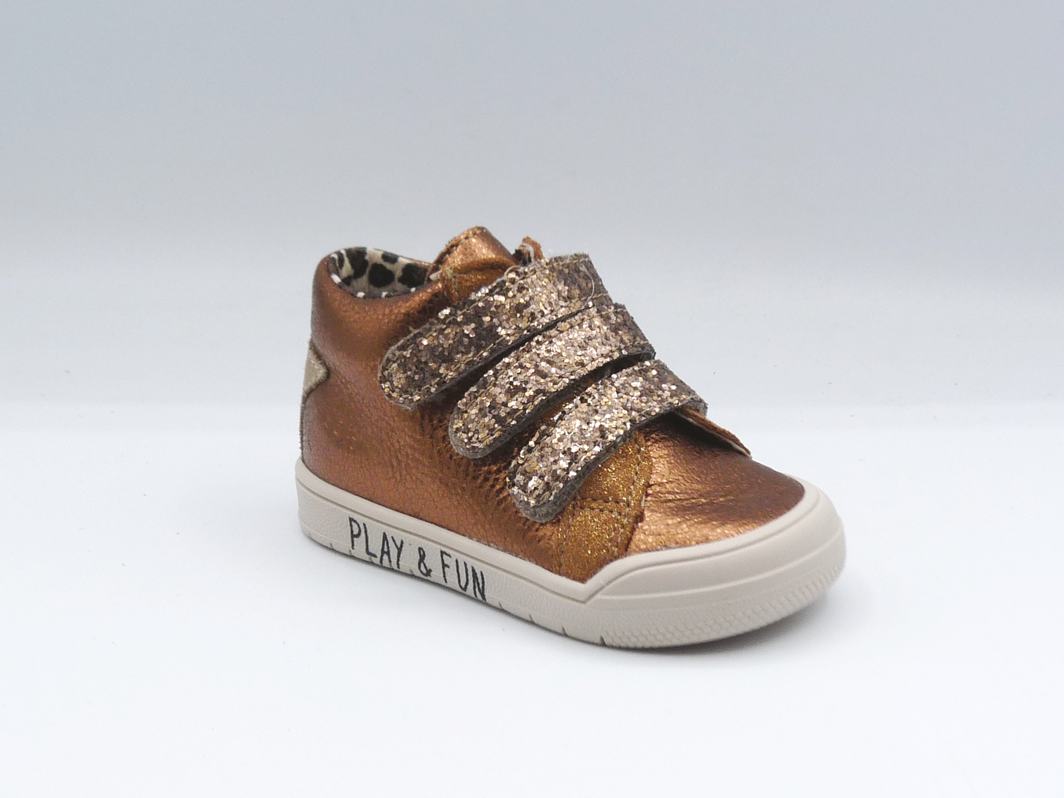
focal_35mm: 69
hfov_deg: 28.2
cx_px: 532
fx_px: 2121
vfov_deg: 21.3
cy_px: 399
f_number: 5
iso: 100
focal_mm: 7.1
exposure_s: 1/250
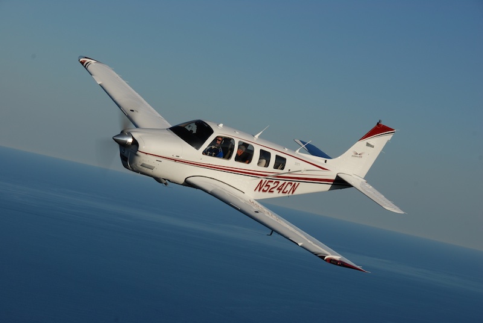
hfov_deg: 14.4
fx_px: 1915
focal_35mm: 142
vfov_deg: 9.7
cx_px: 242
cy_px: 162
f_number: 13
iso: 100
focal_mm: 95
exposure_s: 1/250
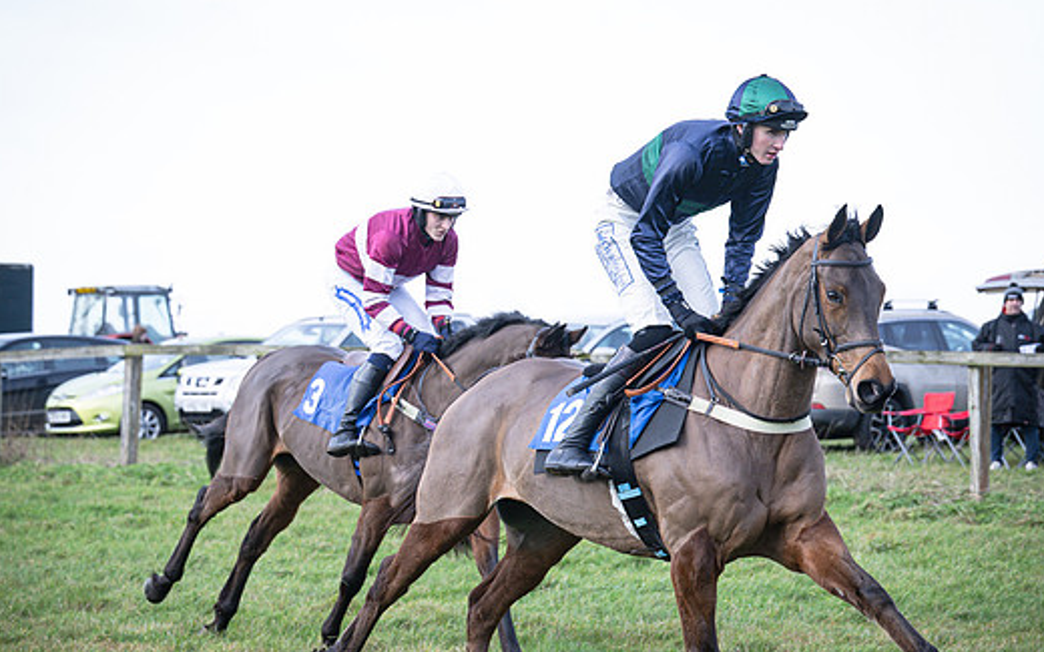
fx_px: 4012
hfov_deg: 14.8
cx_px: 669
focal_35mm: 141
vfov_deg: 9.3
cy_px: 362
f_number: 4
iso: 400
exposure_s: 1/800
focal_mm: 79
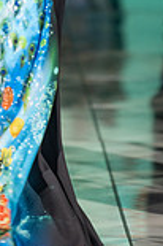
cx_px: 27
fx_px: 3267
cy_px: -84
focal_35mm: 480
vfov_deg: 4.3
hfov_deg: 2.9
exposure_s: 1/250
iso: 400
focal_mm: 165
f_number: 2.8
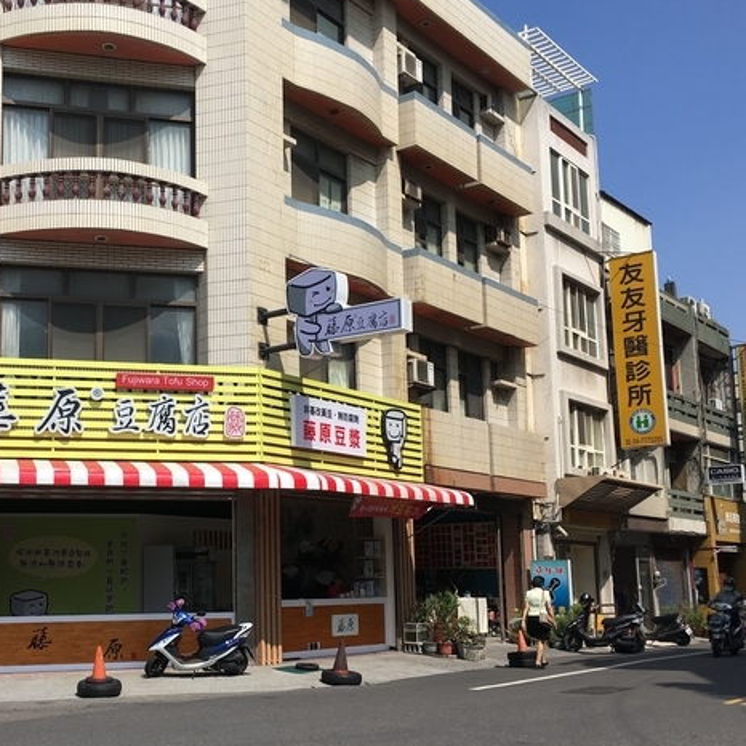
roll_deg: +1.6
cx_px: 234
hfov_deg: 37.8
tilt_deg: +9.4
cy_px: 418
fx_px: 1073
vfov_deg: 38.3
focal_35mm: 44
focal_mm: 4.15
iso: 25
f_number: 2.2
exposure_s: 1/2262
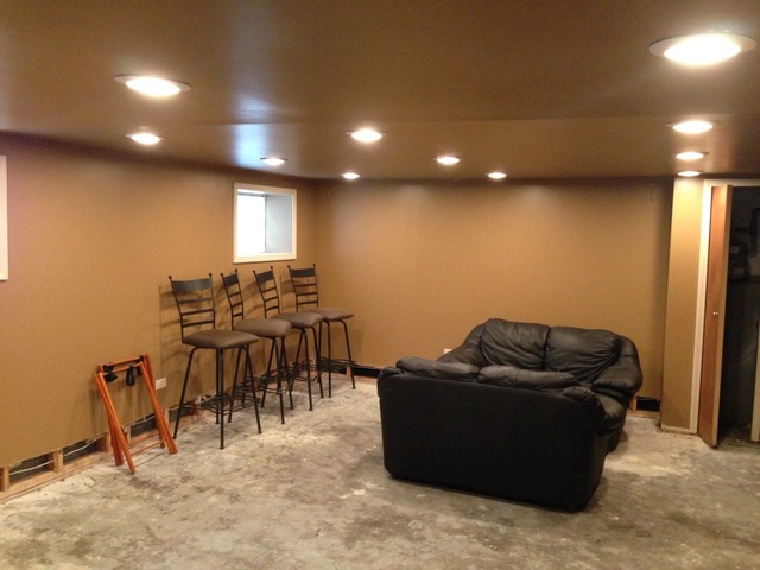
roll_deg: -1.1
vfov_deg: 42.9
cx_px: 380
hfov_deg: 55.4
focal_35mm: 33
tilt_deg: -5.1
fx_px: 725
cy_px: 285
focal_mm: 4.12
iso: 400
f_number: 2.4
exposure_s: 1/17
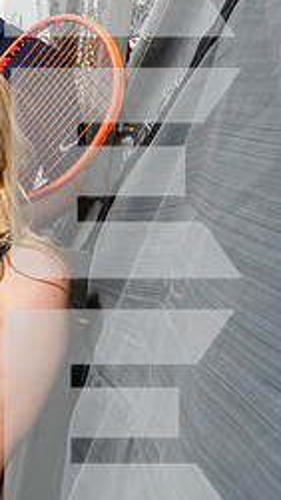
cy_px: 174
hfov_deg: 15.5
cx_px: -267
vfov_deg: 33.1
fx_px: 835
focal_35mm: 63
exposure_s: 1/160
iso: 200
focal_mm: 26
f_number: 8
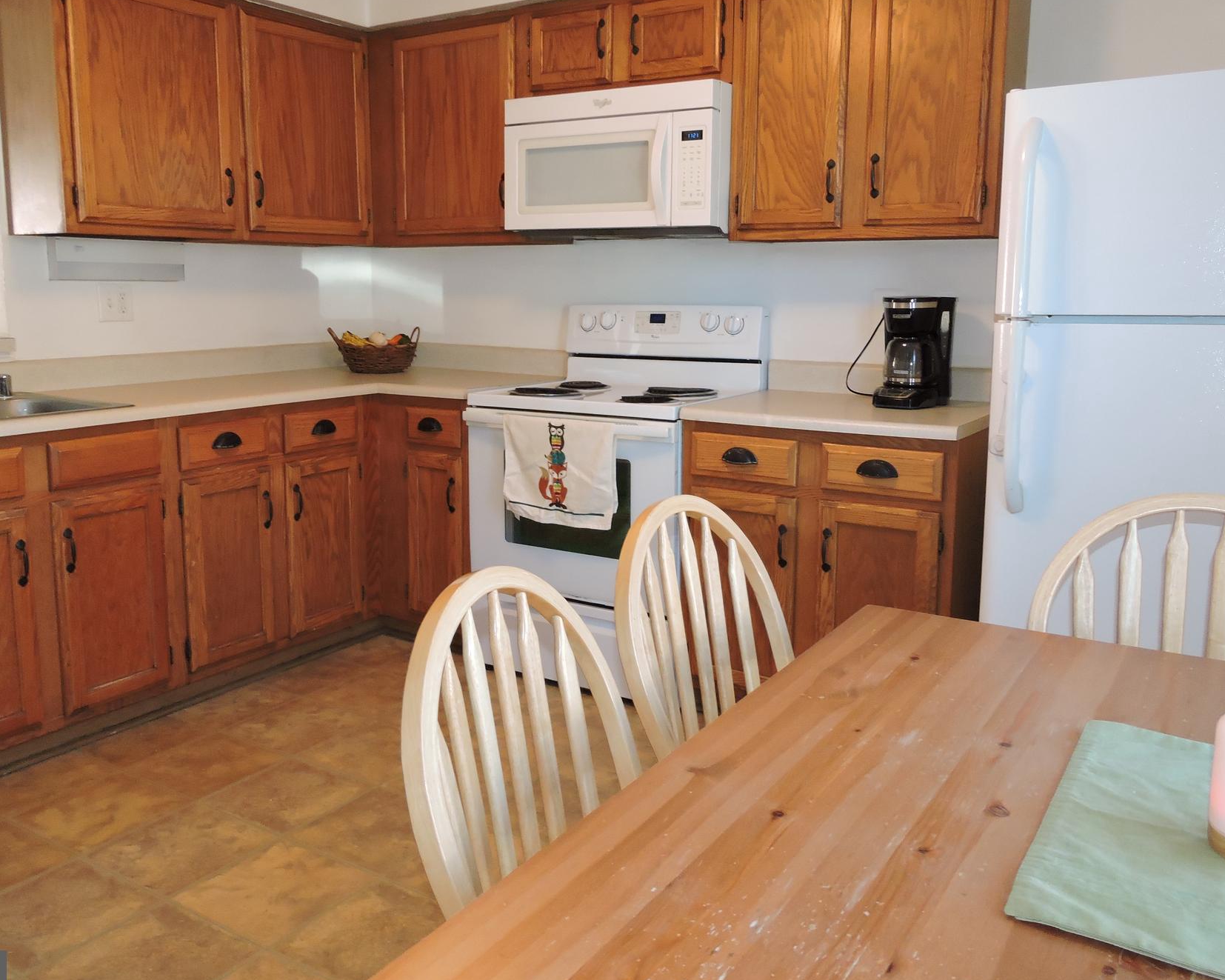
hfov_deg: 60.4
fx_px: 1051
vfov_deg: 49.9
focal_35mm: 29
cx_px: 580
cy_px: 442
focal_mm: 4.3
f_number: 3.3
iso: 320
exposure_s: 1/40
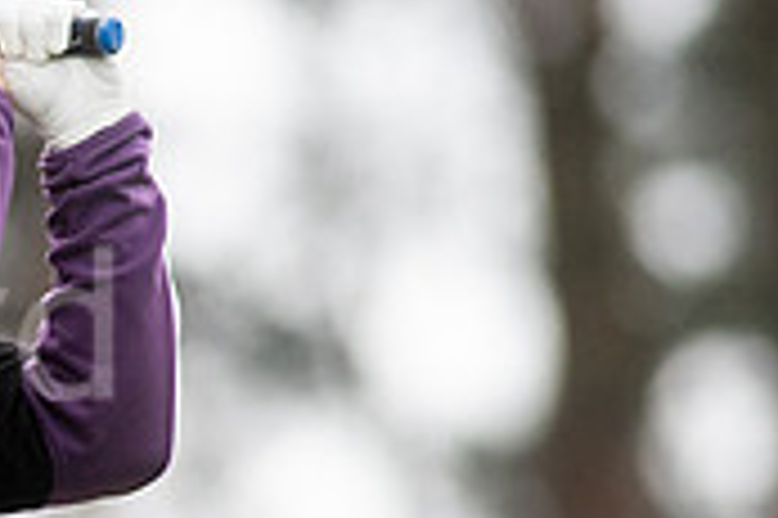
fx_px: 32623
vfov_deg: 0.9
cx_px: -459
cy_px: 367
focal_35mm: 1511
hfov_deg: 1.4
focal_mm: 300
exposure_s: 1/1250
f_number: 4
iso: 1600
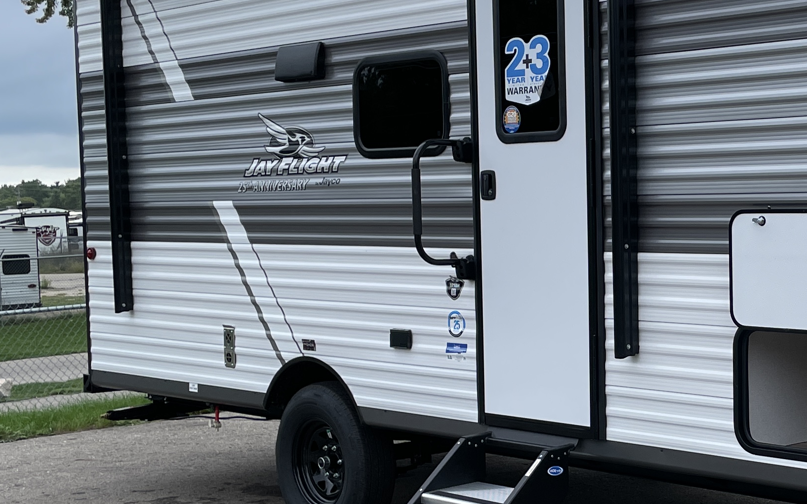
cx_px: 729
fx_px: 1495
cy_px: 342
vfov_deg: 19.1
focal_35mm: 68
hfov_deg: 29.0
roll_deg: +1.8
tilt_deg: -3.1
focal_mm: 4.2
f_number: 1.6
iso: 32
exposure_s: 1/824
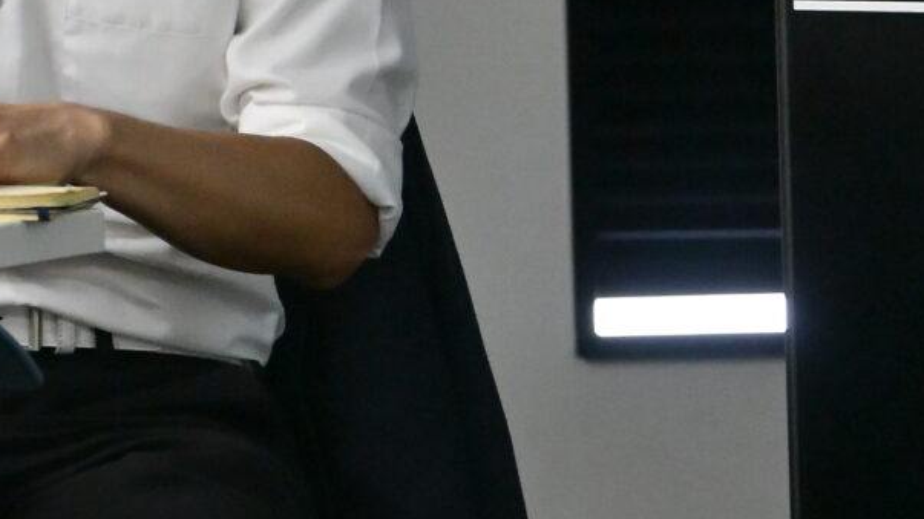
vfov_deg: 3.1
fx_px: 9701
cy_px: -253
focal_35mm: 396
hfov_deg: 5.3
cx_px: -981
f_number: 4
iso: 5000
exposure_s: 1/400
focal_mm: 89
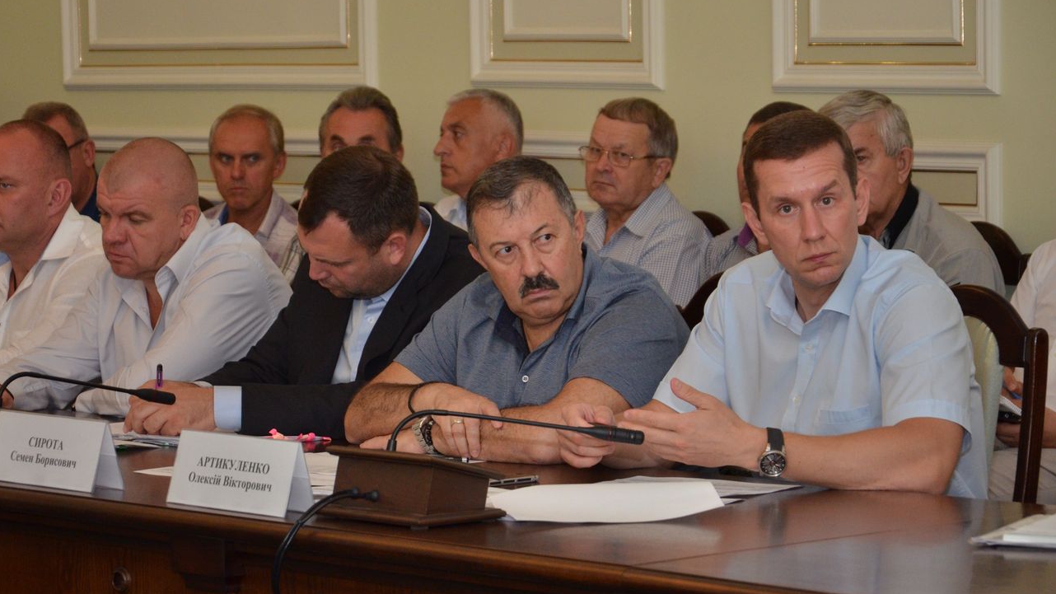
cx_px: 481
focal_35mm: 137
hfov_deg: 15.7
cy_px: 306
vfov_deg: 8.9
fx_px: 3836
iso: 1000
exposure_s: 1/250
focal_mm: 80
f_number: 5.3
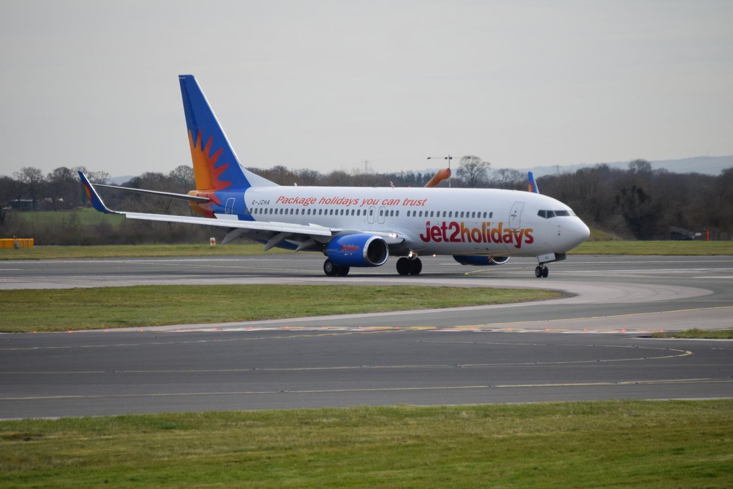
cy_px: 244
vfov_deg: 4.6
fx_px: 6107
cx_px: 366
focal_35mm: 300
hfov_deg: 6.9
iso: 360
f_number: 5.6
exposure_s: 1/2000
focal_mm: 200
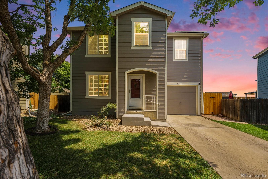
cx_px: 134
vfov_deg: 81.2
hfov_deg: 104.3
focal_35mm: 14
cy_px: 90
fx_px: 104
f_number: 8
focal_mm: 14
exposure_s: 1/500
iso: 400
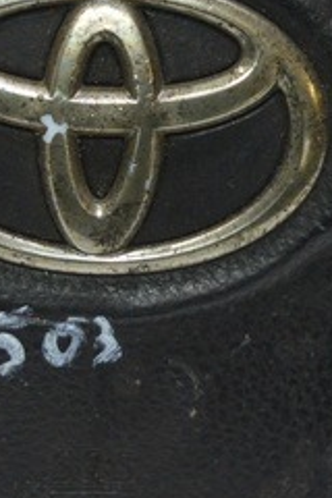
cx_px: 75
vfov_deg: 10.7
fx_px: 2656
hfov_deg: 7.1
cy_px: 150
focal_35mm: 192
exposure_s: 1/60
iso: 450
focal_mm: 30
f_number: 4.2
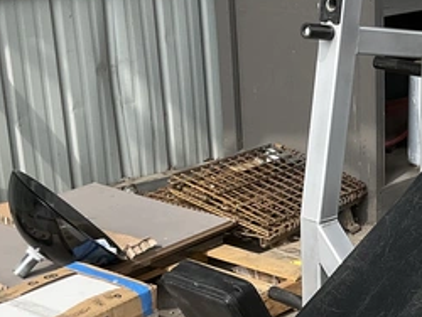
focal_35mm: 87
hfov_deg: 21.6
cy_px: 193
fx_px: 1062
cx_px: 434
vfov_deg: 17.0
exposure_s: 1/580
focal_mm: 3
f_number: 1.8
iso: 25
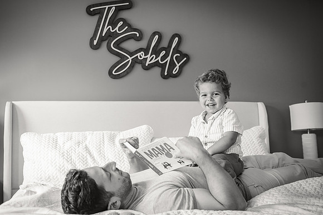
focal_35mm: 39
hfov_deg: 50.1
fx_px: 346
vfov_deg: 34.6
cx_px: 162
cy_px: 108
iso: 1600
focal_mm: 38
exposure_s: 1/320
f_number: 3.5
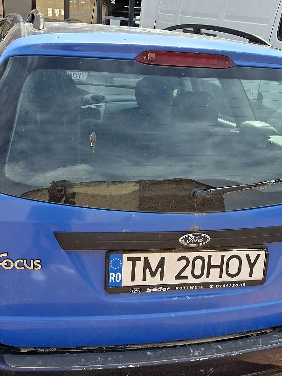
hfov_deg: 37.7
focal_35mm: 38
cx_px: 148
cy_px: 211
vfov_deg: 48.9
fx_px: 413
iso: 50
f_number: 1.8
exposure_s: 1/769
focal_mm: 5.54
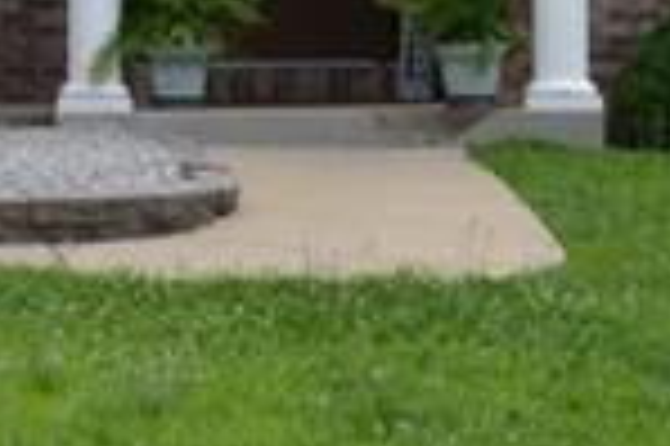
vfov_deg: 5.1
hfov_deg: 7.4
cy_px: -90
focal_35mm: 268
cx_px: -585
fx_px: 4982
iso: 100
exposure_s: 1/250
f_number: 7.1
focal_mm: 26
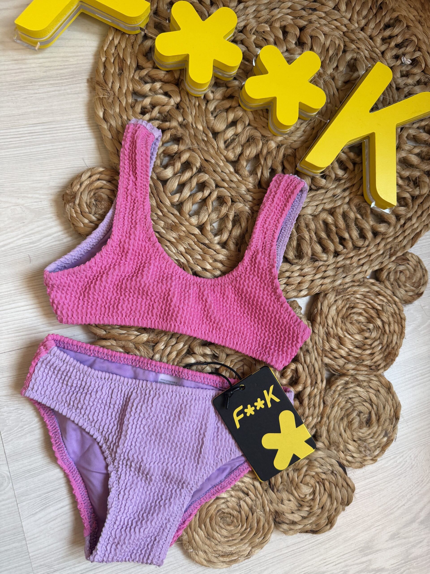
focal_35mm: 24
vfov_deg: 71.6
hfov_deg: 56.8
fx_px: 398
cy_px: 287
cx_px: 215
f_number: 1.78
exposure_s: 1/121
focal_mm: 6.76
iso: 160
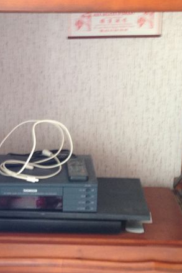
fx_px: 592
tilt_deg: -18.7
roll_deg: +0.9
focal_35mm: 78
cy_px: 183
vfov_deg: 25.9
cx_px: 40
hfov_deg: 17.4
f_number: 2.4
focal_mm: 4.12
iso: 100
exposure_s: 1/20
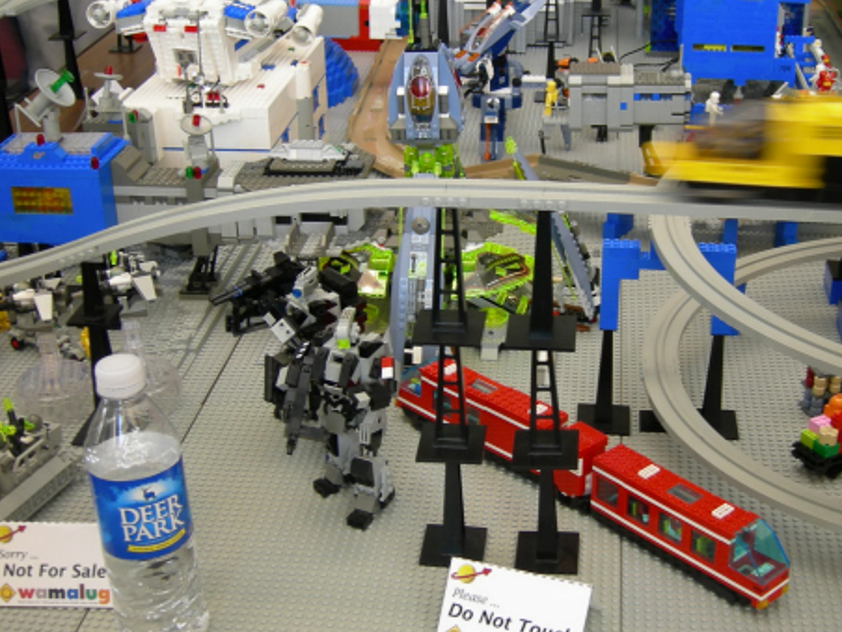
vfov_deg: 28.5
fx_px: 1241
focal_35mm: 51
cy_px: 255
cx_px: 494
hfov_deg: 37.4
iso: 64
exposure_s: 1/8.6
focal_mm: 7.5
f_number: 2.7
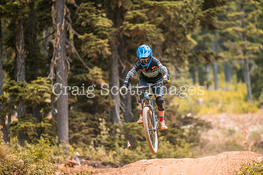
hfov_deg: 9.0
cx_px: 150
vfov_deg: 6.0
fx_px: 1667
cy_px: 95
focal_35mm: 228
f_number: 2.8
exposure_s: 1/1600
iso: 360
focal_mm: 200
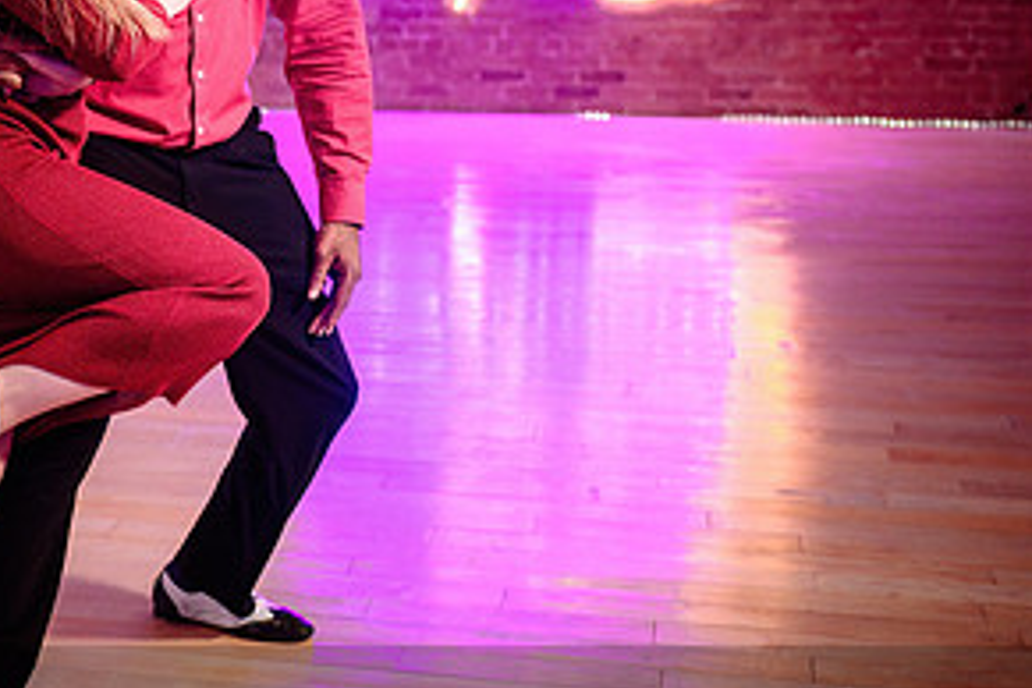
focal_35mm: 68
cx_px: 155
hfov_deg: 28.8
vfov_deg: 19.9
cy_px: 185
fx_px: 1949
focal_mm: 30
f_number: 2
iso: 1600
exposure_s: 1/200
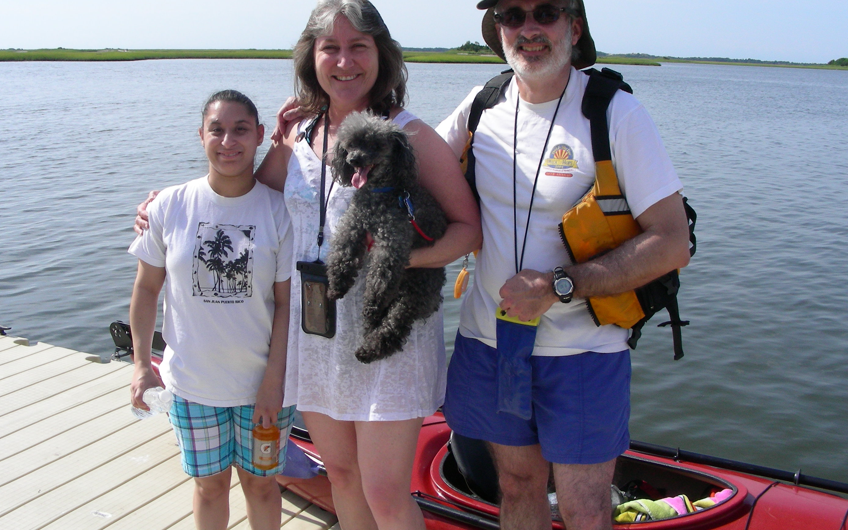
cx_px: 421
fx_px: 947
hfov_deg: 48.2
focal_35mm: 41
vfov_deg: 31.2
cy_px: 225
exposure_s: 1/440
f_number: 5.6
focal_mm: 6.3
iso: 50
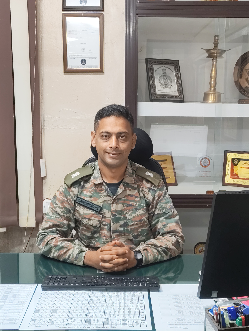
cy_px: 166
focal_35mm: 48
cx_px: 124
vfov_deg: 39.6
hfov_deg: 30.3
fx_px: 459
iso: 275
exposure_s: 1/50
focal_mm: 5.56
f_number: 1.88
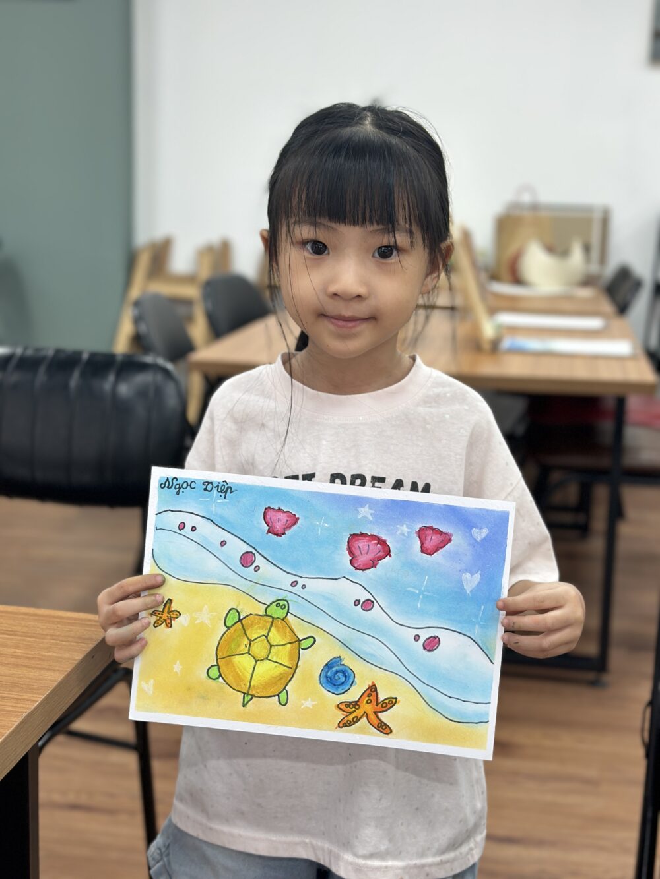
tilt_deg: -11.8
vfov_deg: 39.7
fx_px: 1220
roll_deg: -3.8
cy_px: 440
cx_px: 330
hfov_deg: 30.3
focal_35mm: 48
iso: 80
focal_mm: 6.86
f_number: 1.78
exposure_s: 1/100
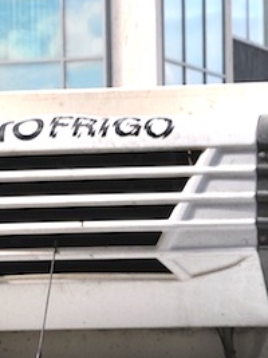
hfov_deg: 5.4
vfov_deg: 7.1
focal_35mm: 277
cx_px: 78
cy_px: 398
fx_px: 2862
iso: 200
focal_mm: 50
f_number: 9
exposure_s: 1/320
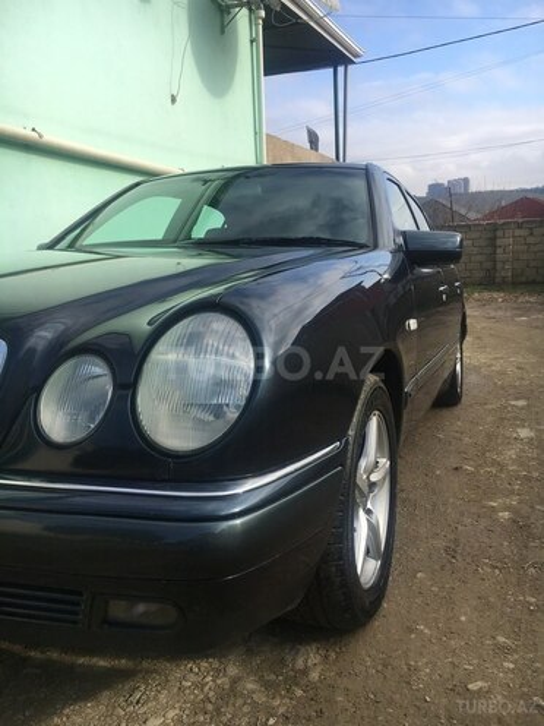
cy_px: 363
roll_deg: +2.1
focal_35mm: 29
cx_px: 272
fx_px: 608
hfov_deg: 48.2
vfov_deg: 61.7
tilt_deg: -12.0
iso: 25
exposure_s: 1/1326
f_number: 2.2
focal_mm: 4.15
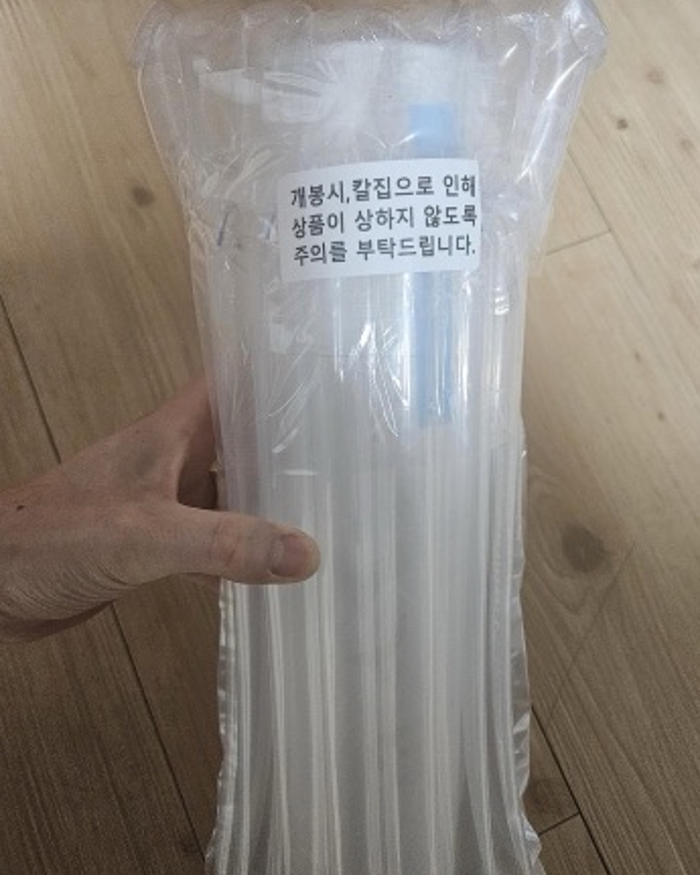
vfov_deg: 68.0
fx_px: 647
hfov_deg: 56.8
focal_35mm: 25
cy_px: 475
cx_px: 361
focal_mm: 5.4
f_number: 1.8
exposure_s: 1/170
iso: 800
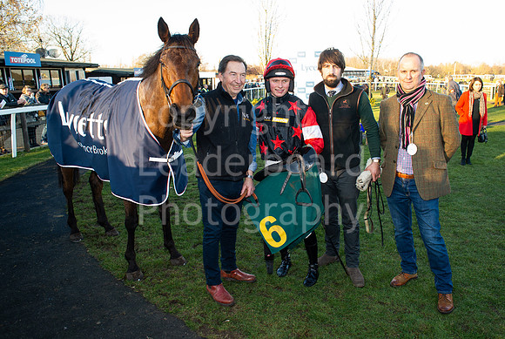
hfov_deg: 68.4
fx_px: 371
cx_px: 274
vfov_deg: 49.1
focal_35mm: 26
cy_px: 159
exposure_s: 1/250
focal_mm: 24
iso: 800
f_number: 5.6
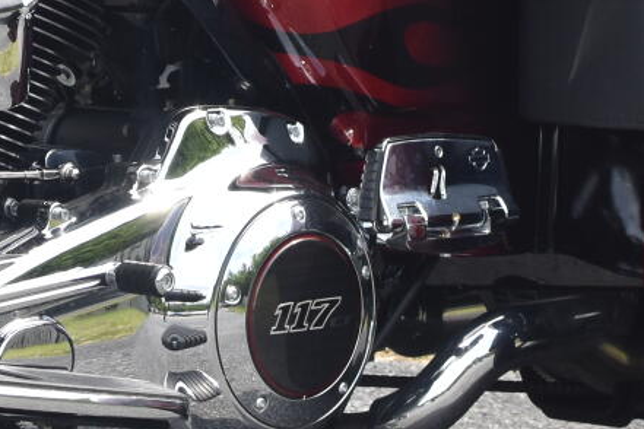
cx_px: 54
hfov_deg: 8.6
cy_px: -198
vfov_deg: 5.7
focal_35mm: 238
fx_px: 4262
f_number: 6.3
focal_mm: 35
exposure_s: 1/800
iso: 400
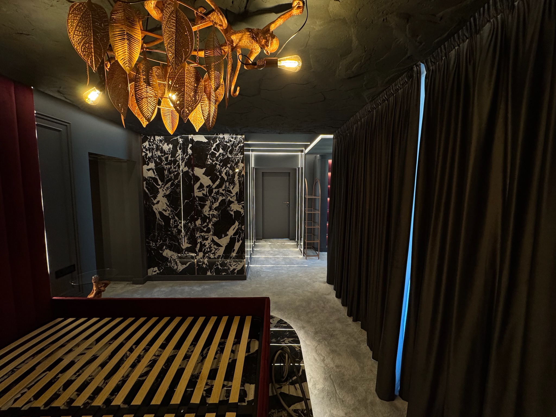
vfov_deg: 85.7
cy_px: 208
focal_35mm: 14
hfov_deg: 102.1
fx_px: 225
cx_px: 278
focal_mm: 2.22
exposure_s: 1/100
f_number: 2.2
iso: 250
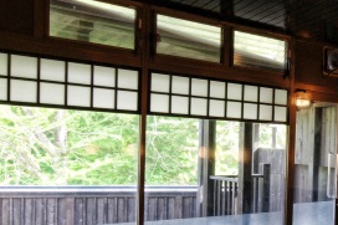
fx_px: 441
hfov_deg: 39.0
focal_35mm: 47
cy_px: 160
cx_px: 304
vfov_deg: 28.3
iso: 200
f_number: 11
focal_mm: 11
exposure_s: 1/3.33
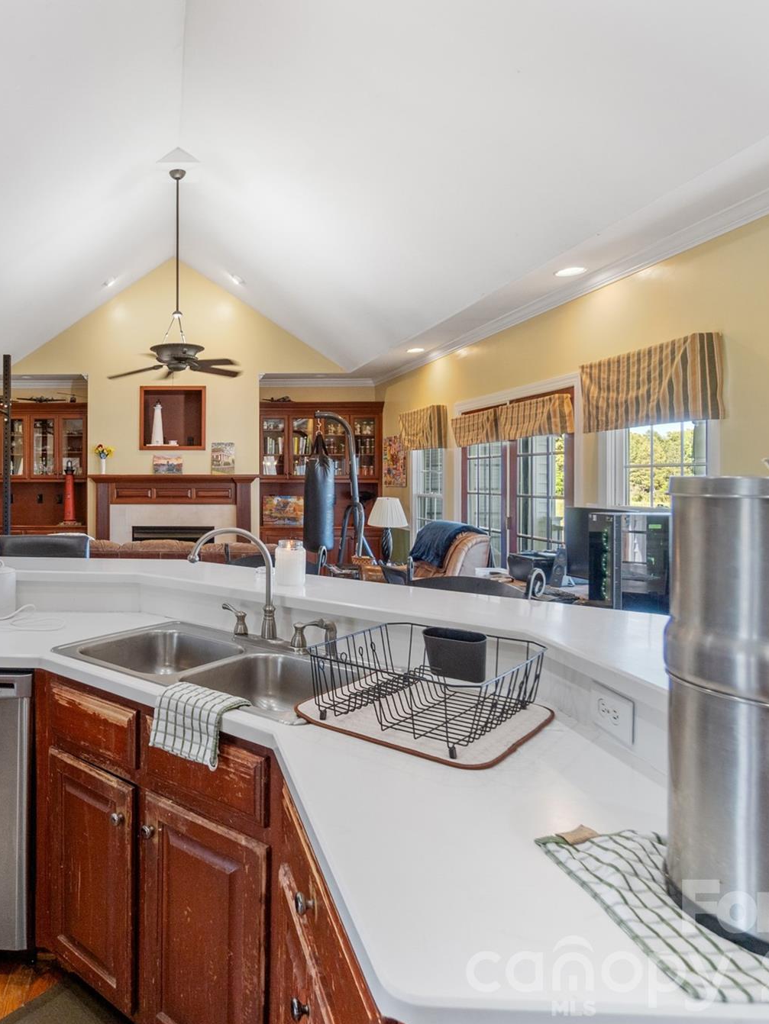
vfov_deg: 76.4
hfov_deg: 56.3
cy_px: 509
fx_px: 651
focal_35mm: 22
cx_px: 144
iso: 320
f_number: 4
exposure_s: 1/30
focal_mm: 10
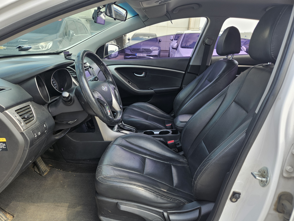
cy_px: 110
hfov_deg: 73.9
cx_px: 147
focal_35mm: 23
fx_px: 195
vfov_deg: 58.9
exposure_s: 1/417
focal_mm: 5.4
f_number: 1.8
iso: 40
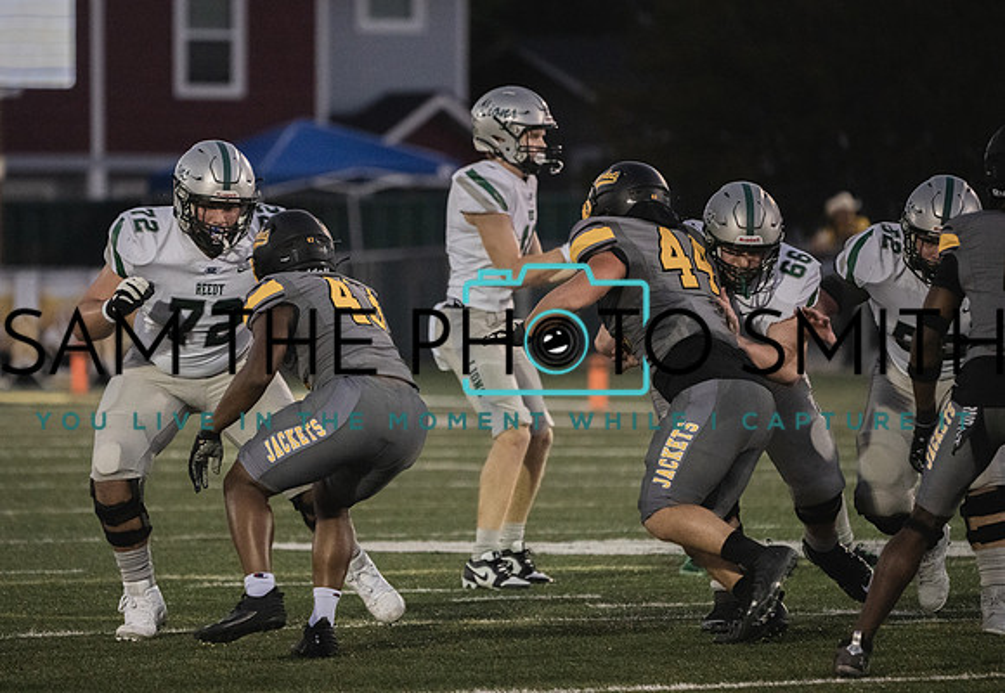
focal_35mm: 392
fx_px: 11051
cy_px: 320
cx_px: 445
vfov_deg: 3.6
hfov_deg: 5.2
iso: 12800
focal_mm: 355
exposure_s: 1/1000
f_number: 5.6
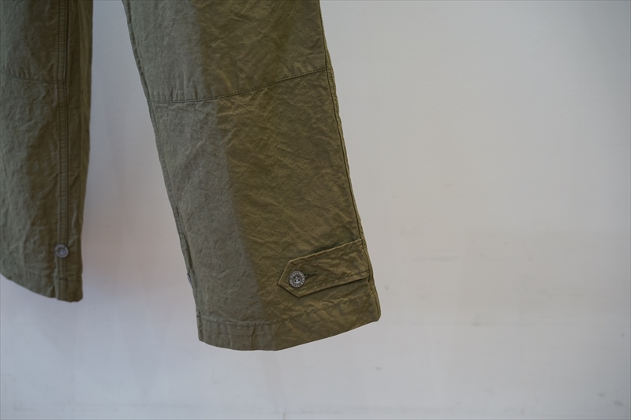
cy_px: 210
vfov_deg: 24.6
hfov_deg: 36.3
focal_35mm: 55
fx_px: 964
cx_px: 316
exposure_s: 1/60
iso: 500
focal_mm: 55
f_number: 4
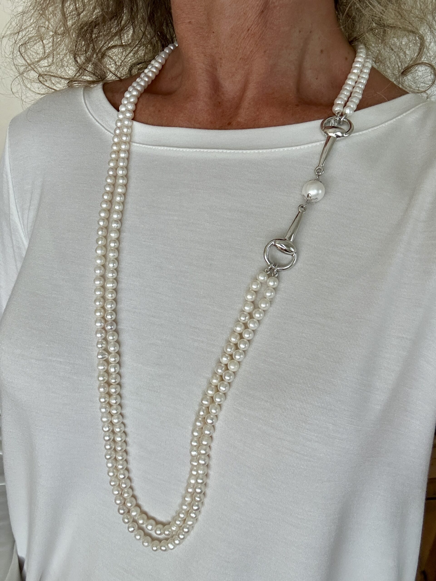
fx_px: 504
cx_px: 218
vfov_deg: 60.0
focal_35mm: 30
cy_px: 290
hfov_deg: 46.8
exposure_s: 1/121
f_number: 1.9
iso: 80
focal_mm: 2.69
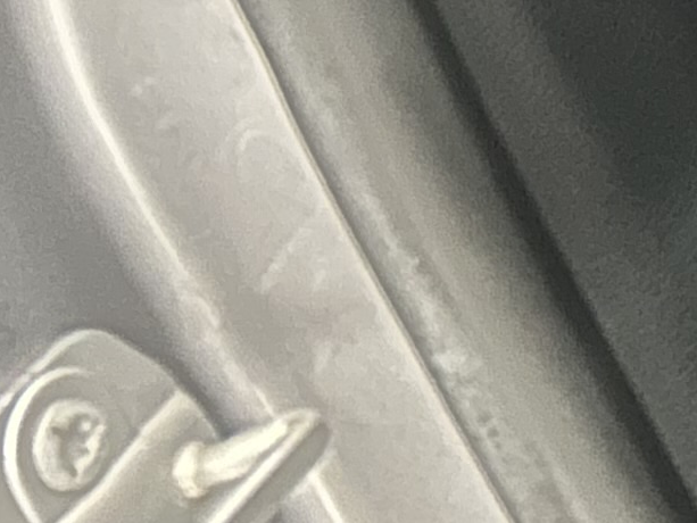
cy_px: -919
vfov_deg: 7.8
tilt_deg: -20.2
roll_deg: +0.4
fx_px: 3444
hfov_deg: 9.3
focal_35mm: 171
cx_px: 2052
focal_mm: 5.7
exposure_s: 1/24
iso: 1000
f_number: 1.5
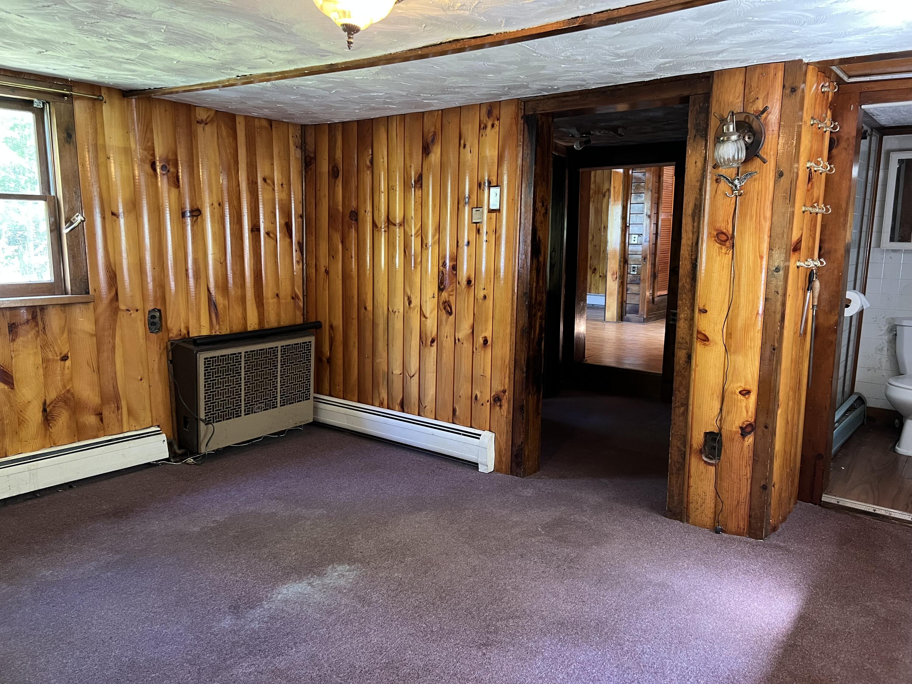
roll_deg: -0.3
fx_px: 685
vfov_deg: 53.1
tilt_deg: -8.9
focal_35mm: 26
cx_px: 456
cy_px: 342
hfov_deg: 67.3
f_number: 1.5
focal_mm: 5.7
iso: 400
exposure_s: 1/60
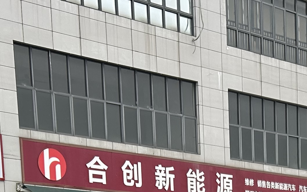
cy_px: 434
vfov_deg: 10.9
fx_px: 878
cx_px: 320
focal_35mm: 105
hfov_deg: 19.2
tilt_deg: -8.9
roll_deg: +1.1
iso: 50
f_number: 1.5
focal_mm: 5.7
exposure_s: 1/431
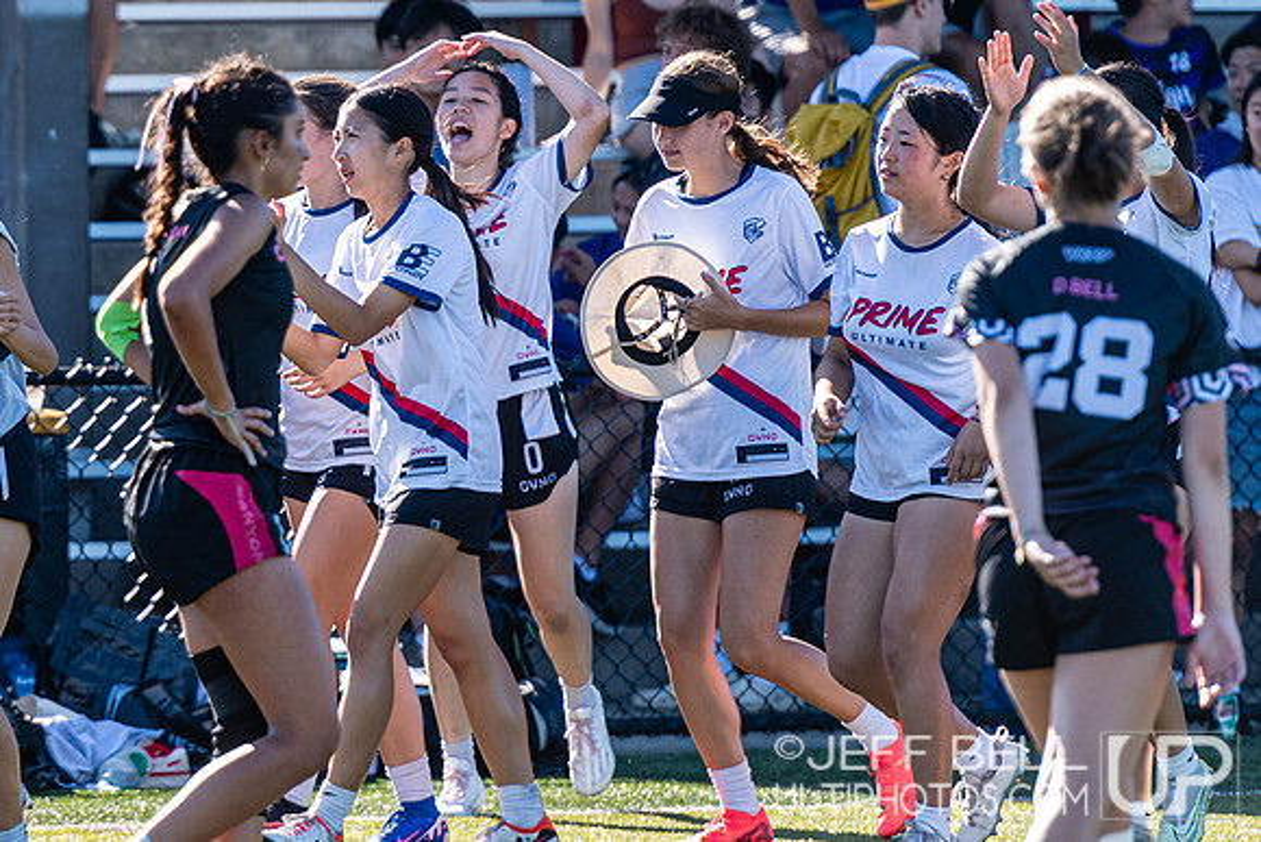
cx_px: 161
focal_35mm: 523
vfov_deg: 2.6
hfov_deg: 3.9
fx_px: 18330
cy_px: 313
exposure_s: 1/1000
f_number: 3.2
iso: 200
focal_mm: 200
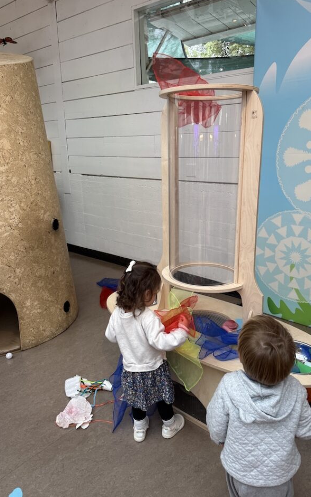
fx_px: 353
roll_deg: +0.5
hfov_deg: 47.5
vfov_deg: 70.4
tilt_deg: -13.4
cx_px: 171
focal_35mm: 26
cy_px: 243
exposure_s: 1/120
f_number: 1.78
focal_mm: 6.76
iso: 125
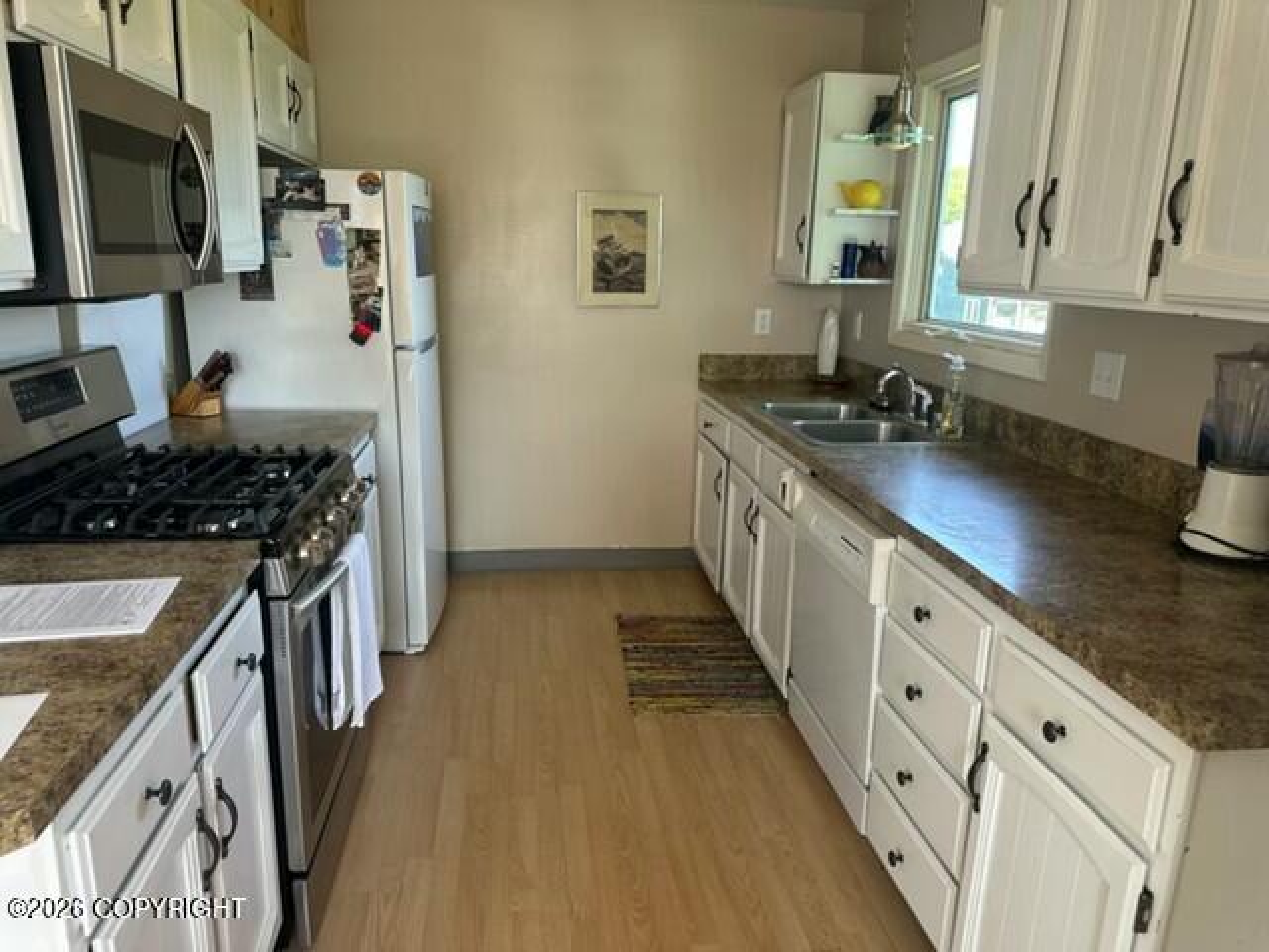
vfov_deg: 56.8
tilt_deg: -13.8
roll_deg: -1.1
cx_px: 634
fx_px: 880
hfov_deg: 71.6
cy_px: 476
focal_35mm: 24
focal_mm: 6.86
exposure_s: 1/121
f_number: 1.78
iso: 100
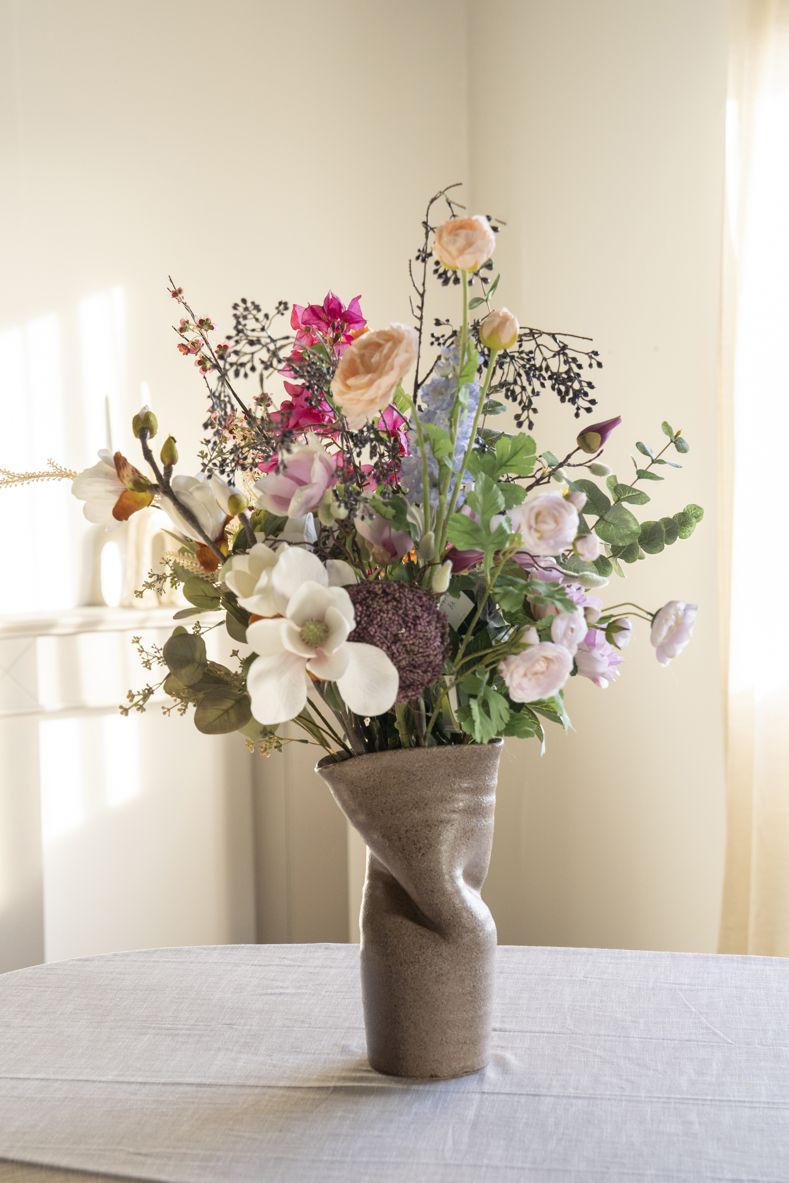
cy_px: 592
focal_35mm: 70
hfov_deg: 19.5
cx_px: 394
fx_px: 2301
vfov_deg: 28.8
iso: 1600
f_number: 5
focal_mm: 70
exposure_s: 1/80
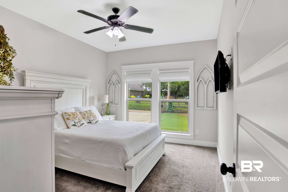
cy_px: 96
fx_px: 144
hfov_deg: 90.0
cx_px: 144
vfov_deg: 67.4
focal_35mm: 18
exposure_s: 1/13
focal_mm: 18
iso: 200
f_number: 11
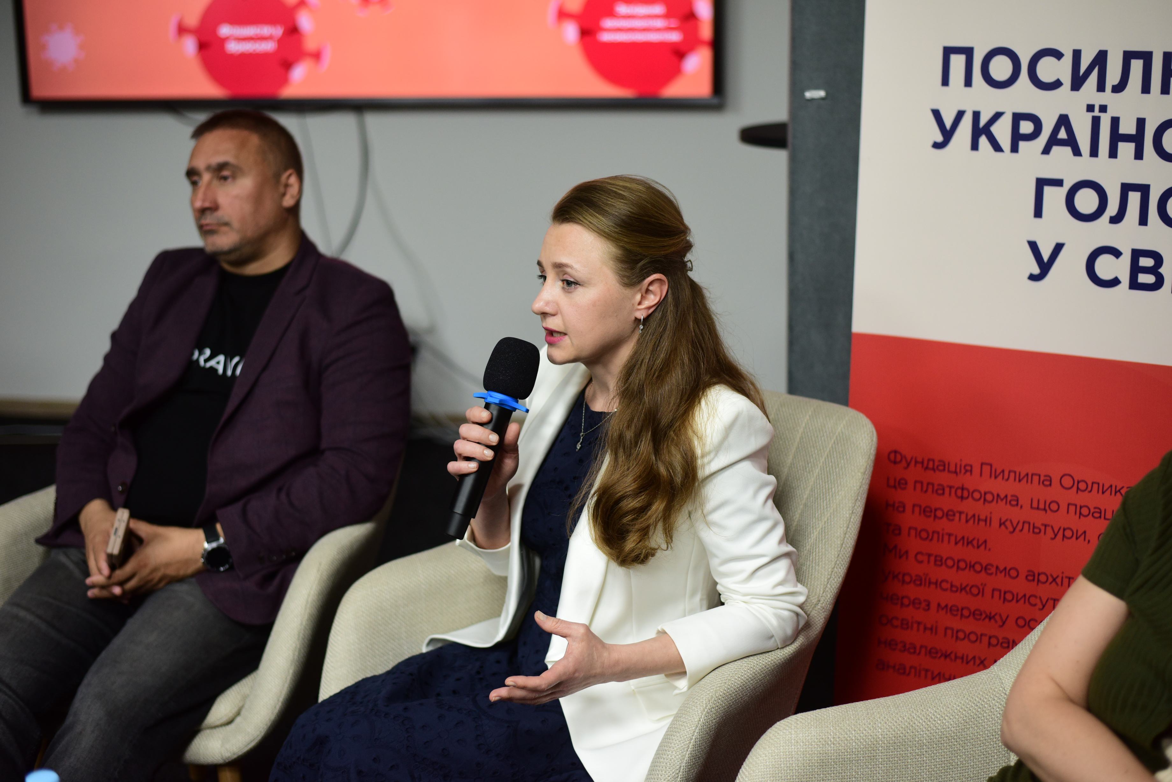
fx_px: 1628
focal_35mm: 50
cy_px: 391
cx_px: 586
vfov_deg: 27.0
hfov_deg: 39.6
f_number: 2.2
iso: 1000
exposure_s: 1/160
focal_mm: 50
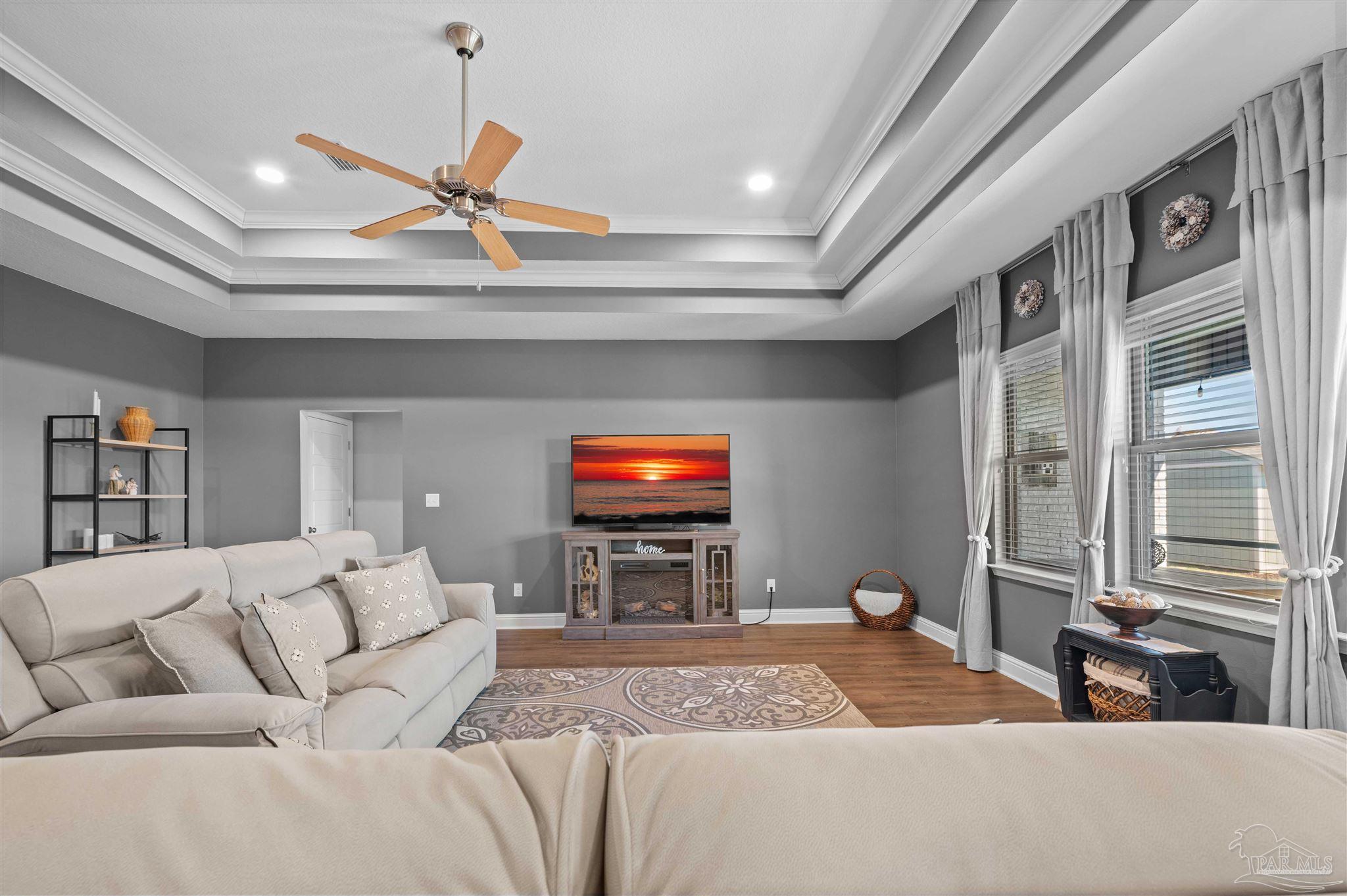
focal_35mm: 15
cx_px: 674
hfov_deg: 100.4
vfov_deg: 77.2
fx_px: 561
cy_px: 448
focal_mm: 15
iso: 400
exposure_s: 1
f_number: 8
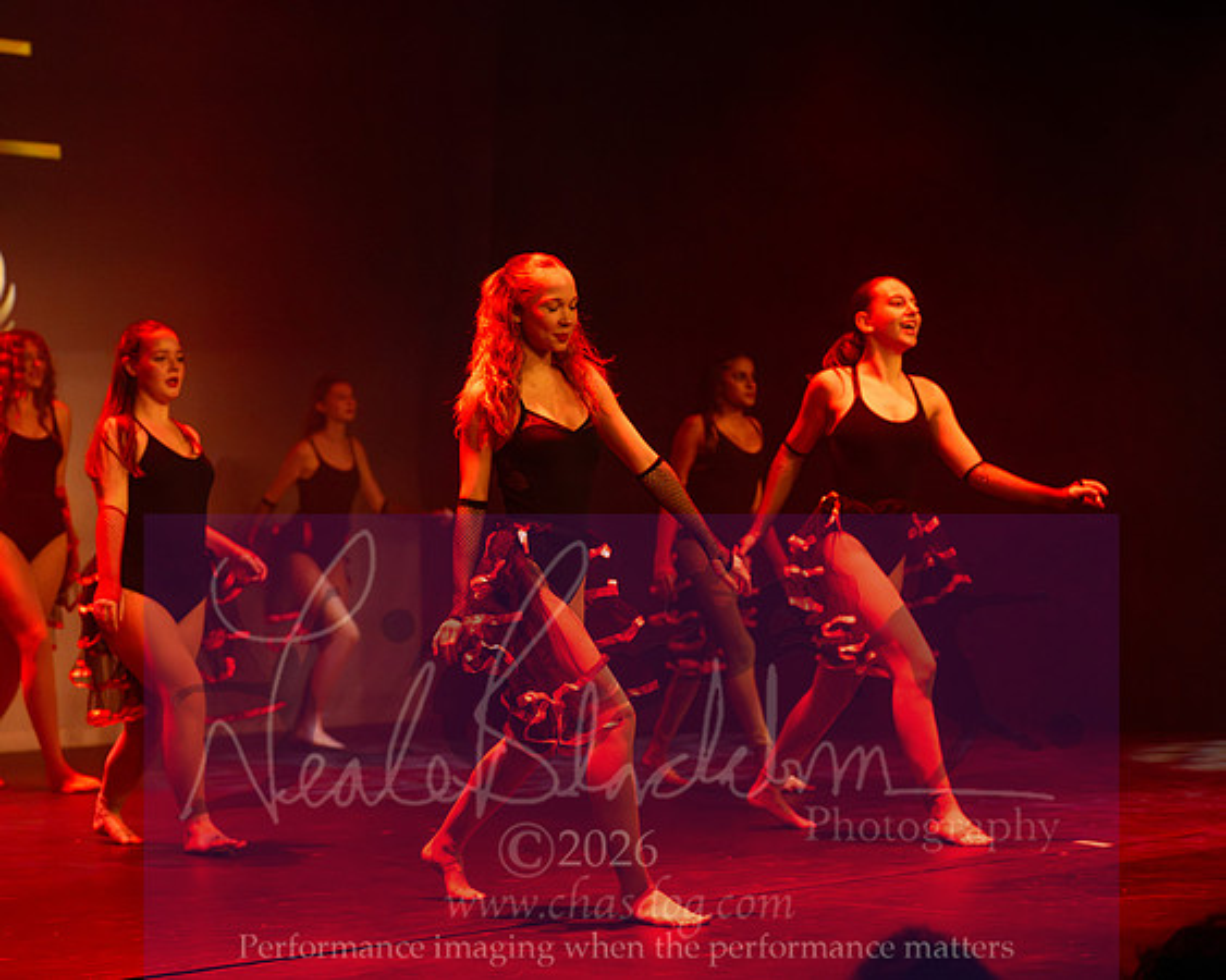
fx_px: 3229
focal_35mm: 89
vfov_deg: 17.3
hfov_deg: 21.5
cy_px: 490
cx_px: 529
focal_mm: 79
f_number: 3.5
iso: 5000
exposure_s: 1/250
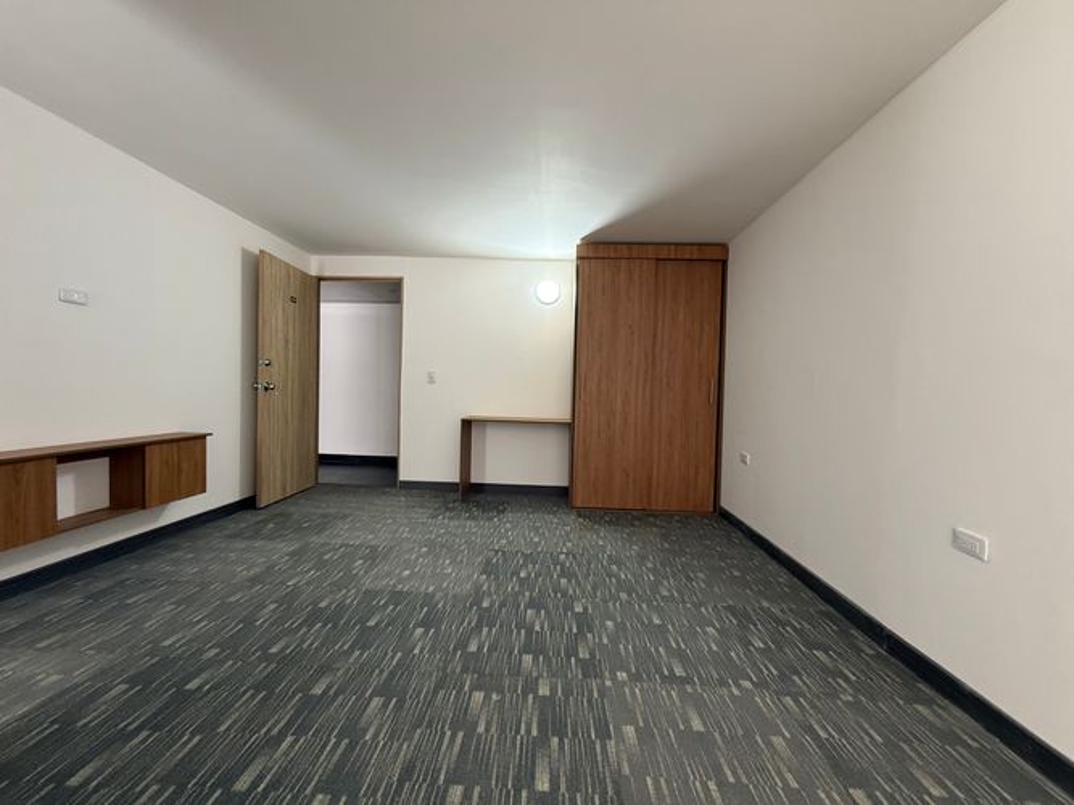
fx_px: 434
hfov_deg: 102.1
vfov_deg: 85.7
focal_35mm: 14
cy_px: 402
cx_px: 537
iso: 200
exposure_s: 1/99
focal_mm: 2.22
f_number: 2.2
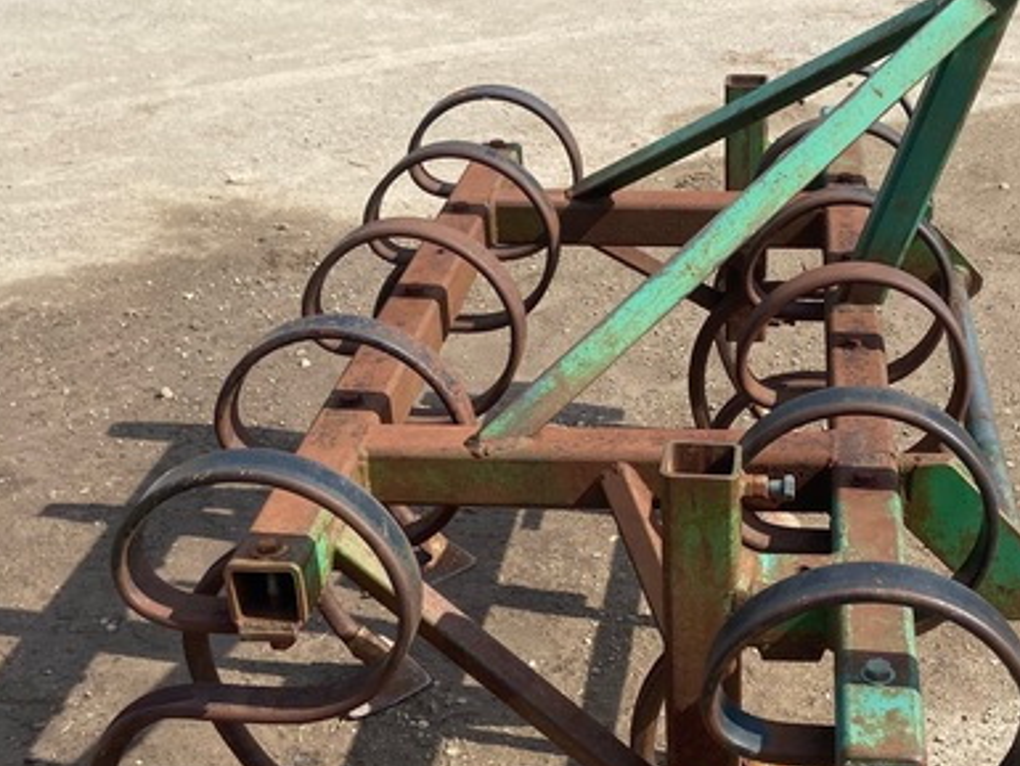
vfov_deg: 27.0
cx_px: 702
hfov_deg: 35.1
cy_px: 451
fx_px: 1592
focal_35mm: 54
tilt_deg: -27.5
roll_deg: -3.7
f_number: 1.8
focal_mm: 4.25
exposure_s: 1/2817
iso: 32
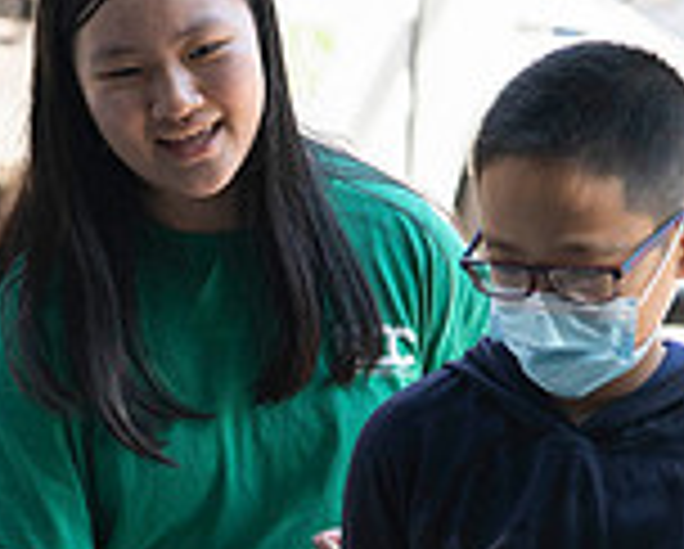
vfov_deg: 4.1
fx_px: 7763
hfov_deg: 5.0
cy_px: 279
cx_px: -481
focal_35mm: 383
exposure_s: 1/500
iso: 800
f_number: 4
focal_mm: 85
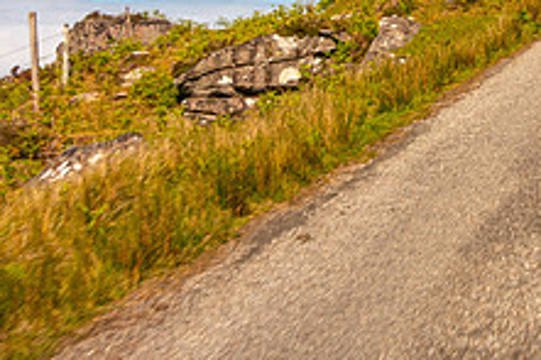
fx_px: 946
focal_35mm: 63
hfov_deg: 28.8
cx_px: 602
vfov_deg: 21.0
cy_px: 31
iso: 125
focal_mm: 8.8
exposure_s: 1/320
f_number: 7.1
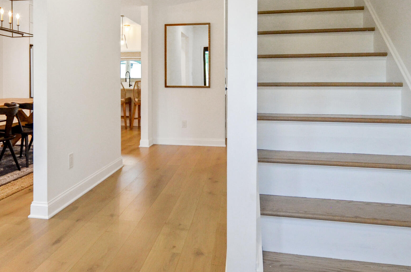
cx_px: 153
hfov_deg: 62.8
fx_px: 330
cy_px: 94
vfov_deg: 44.2
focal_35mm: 29
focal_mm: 10
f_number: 5.6
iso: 800
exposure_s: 1/125
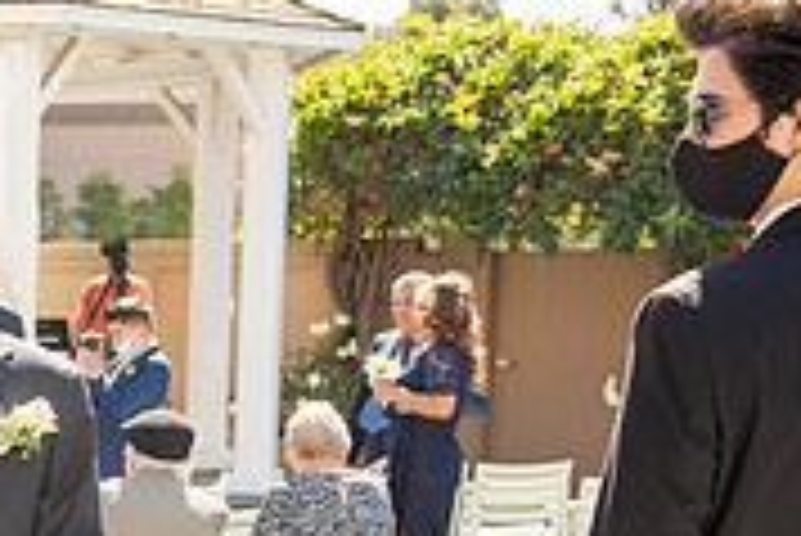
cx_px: -288
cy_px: 727
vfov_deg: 11.2
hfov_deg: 16.1
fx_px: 2650
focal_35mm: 119
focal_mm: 36
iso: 100
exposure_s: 1/160
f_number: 5.6
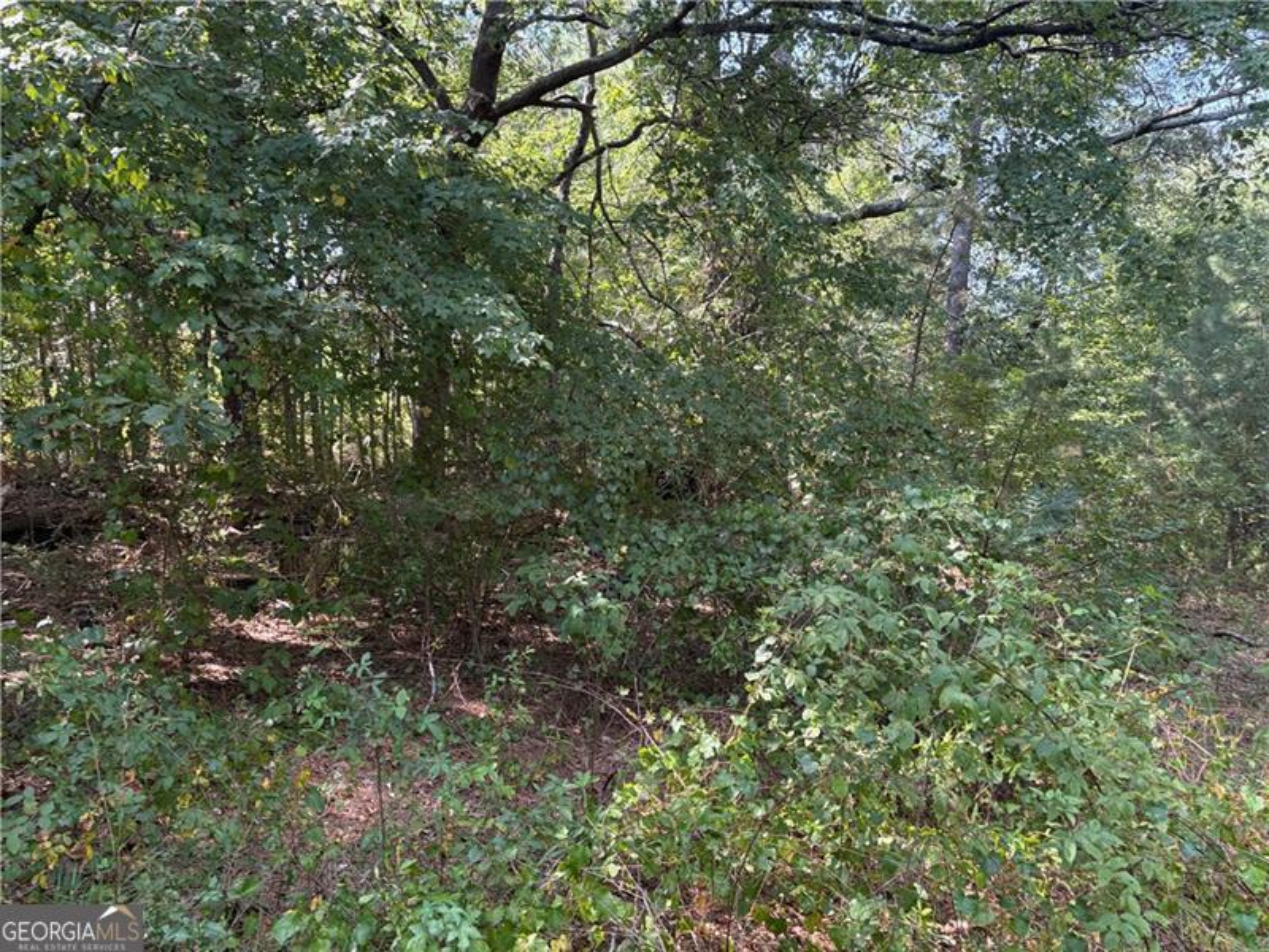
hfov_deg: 67.3
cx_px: 634
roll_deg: +0.6
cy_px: 476
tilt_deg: -0.6
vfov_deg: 53.1
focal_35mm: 26
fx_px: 953
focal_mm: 5.96
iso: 100
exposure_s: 1/153
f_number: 1.6
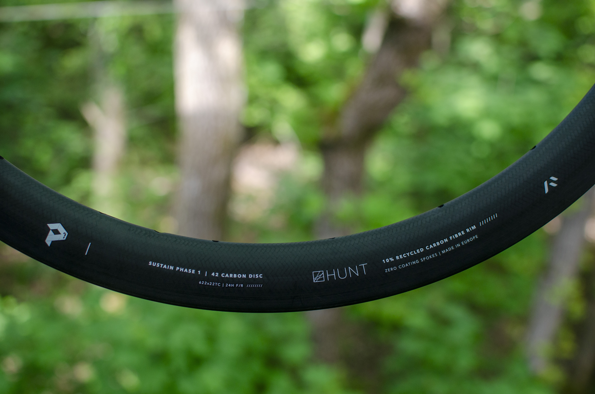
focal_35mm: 52
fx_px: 866
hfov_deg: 37.9
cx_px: 298
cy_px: 197
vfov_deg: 25.6
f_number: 2.5
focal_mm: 35
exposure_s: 1/250
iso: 200
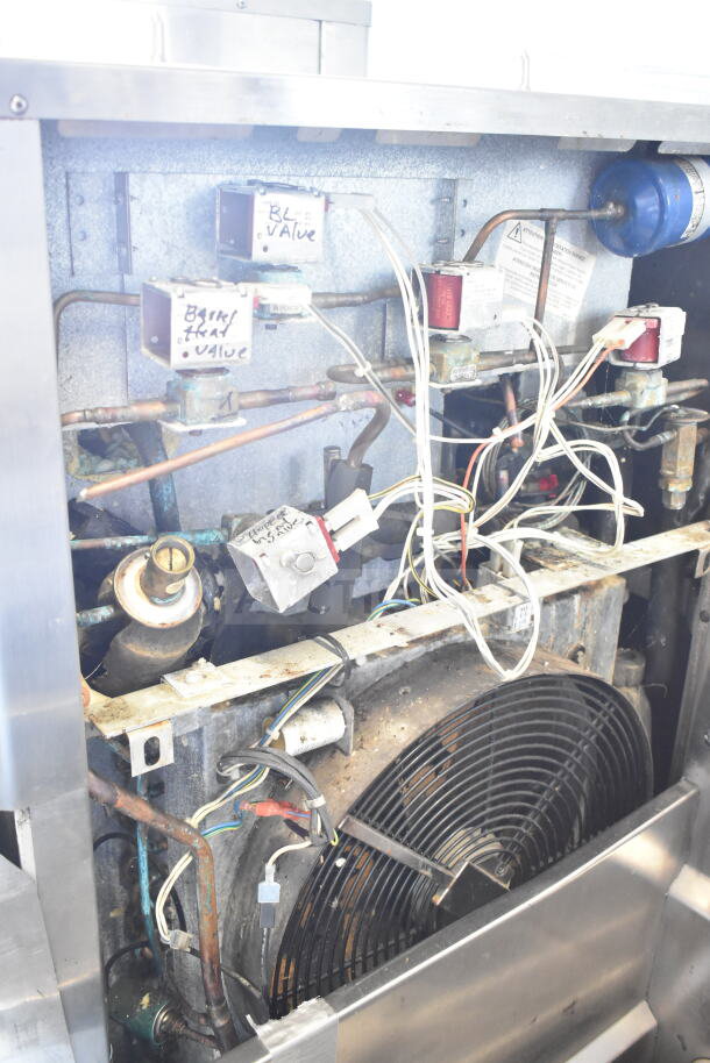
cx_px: 355
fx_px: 1020
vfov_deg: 55.1
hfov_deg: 38.4
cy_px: 532
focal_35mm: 34
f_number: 3.8
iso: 3200
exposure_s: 1/40
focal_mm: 23
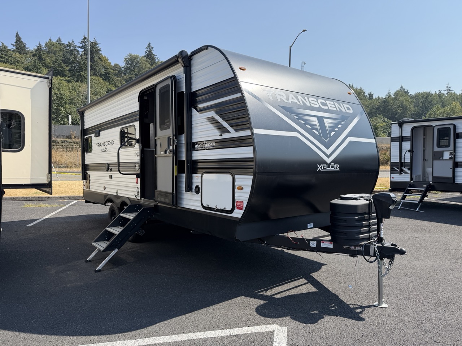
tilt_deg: +1.9
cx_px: 231
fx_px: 320
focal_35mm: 24
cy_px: 173
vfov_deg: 56.8
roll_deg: +0.4
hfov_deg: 71.6
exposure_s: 1/3021
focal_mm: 6.76
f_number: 1.78
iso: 80
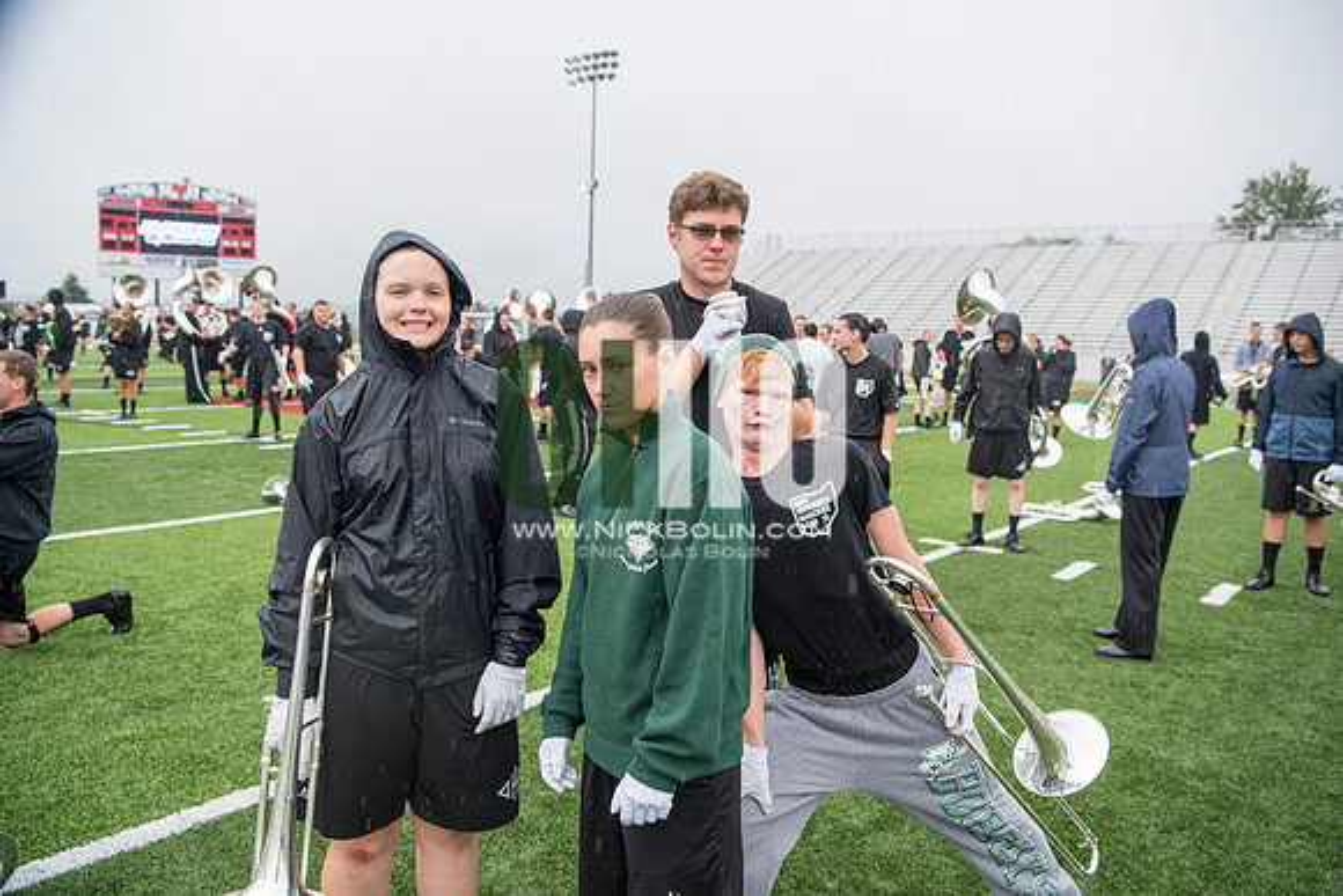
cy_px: 448
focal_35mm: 30
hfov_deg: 61.9
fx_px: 1119
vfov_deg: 43.6
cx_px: 672
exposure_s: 1/500
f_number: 4
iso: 400
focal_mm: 30
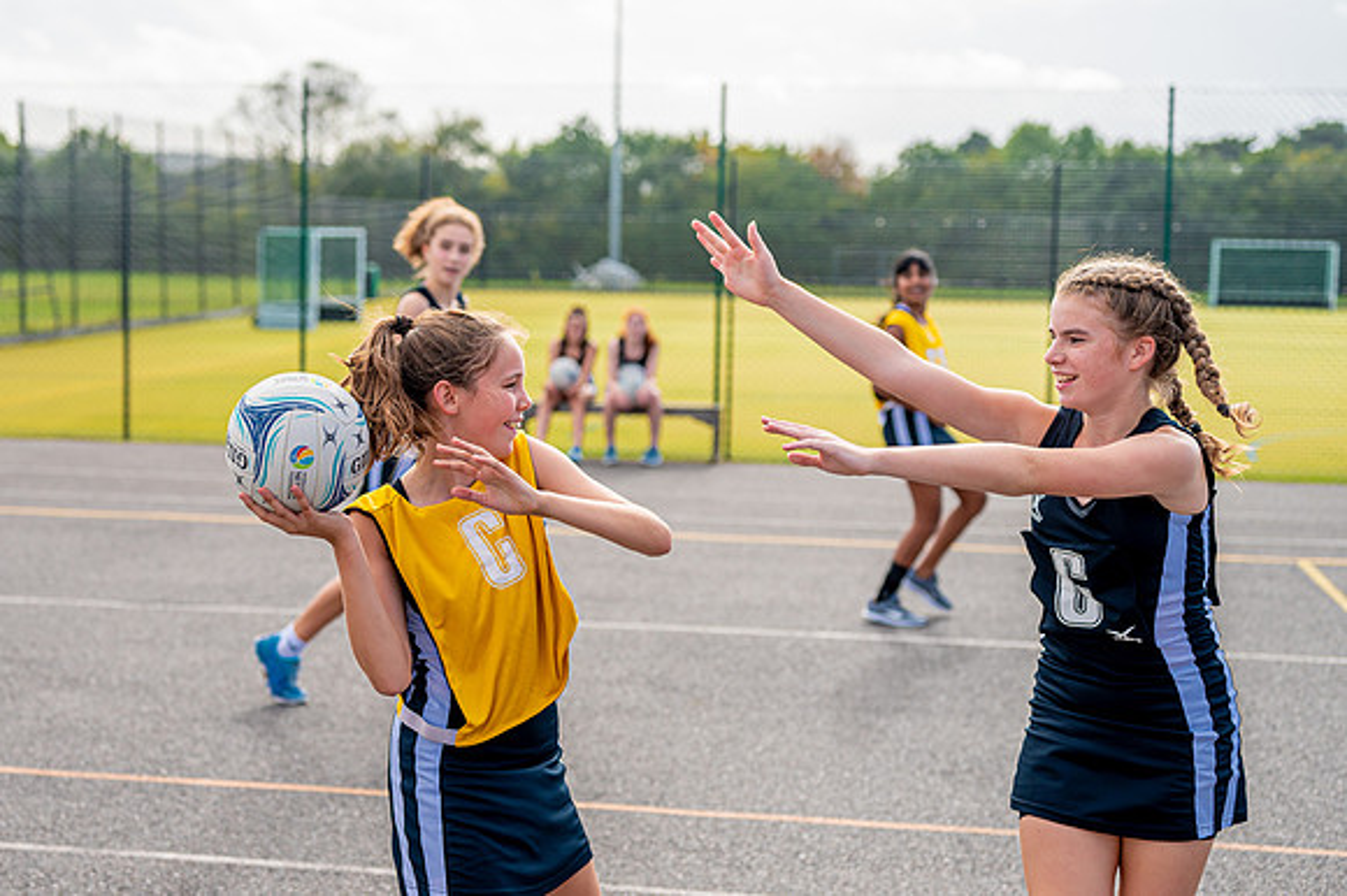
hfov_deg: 31.4
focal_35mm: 64
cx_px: 488
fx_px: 2386
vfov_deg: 21.3
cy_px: 448
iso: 100
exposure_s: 1/1250
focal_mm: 50
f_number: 2.8
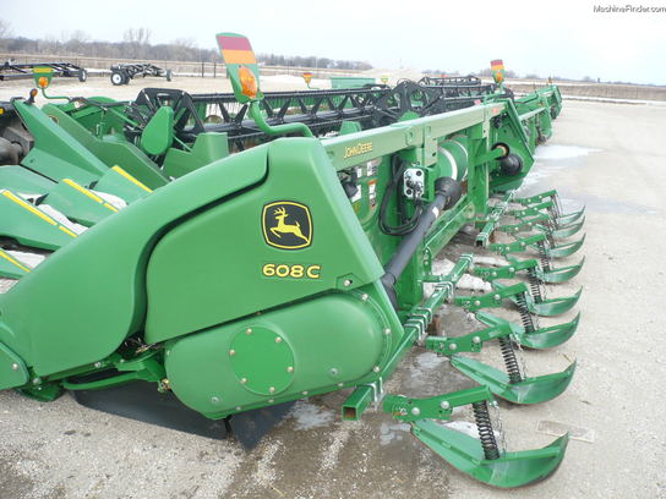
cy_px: 250
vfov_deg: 40.7
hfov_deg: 52.6
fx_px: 673
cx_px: 333
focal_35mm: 35
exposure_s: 1/320
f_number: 2.8
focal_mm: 5.8
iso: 100
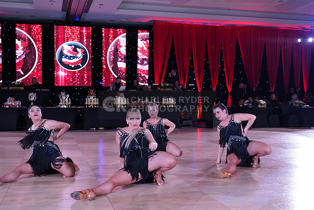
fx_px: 366
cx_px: 157
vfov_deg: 31.9
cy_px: 105
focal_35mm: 42
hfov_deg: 46.4
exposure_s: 1/250
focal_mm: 42
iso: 2500
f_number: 5
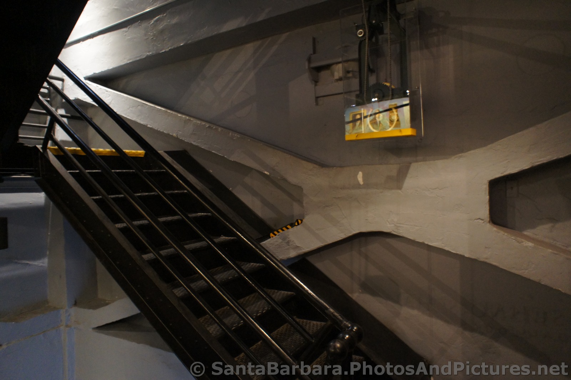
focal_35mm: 24
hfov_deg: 73.8
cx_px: 286
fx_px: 380
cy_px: 190
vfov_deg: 53.0
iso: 1600
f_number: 2.8
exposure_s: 1/25
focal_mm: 16
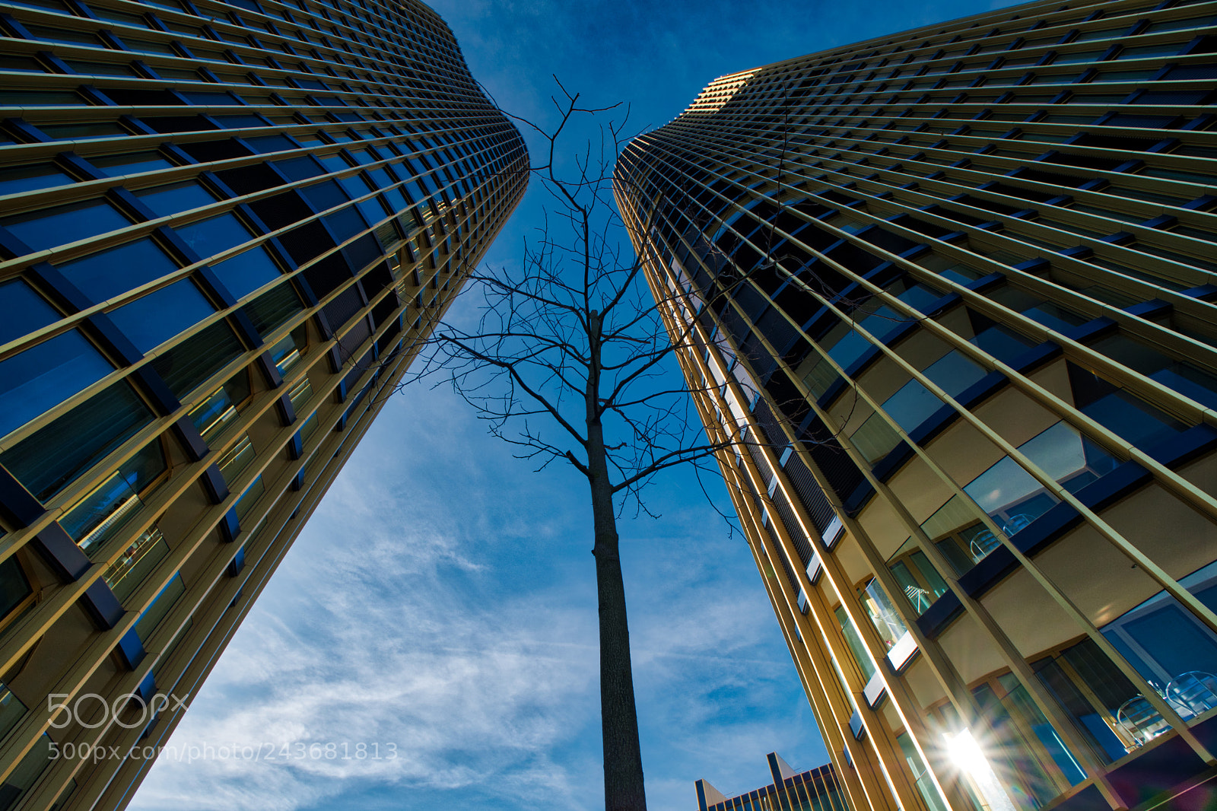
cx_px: 608
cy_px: 406
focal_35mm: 15
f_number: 10
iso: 200
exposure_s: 1/110
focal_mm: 10
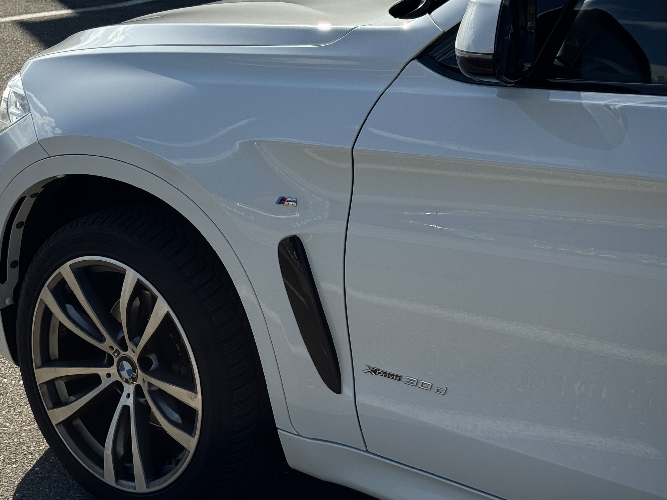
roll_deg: -0.3
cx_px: 233
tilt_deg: -17.4
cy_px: 241
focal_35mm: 72
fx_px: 1387
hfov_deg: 26.9
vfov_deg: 20.4
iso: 64
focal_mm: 6.76
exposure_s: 1/3425
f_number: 1.78
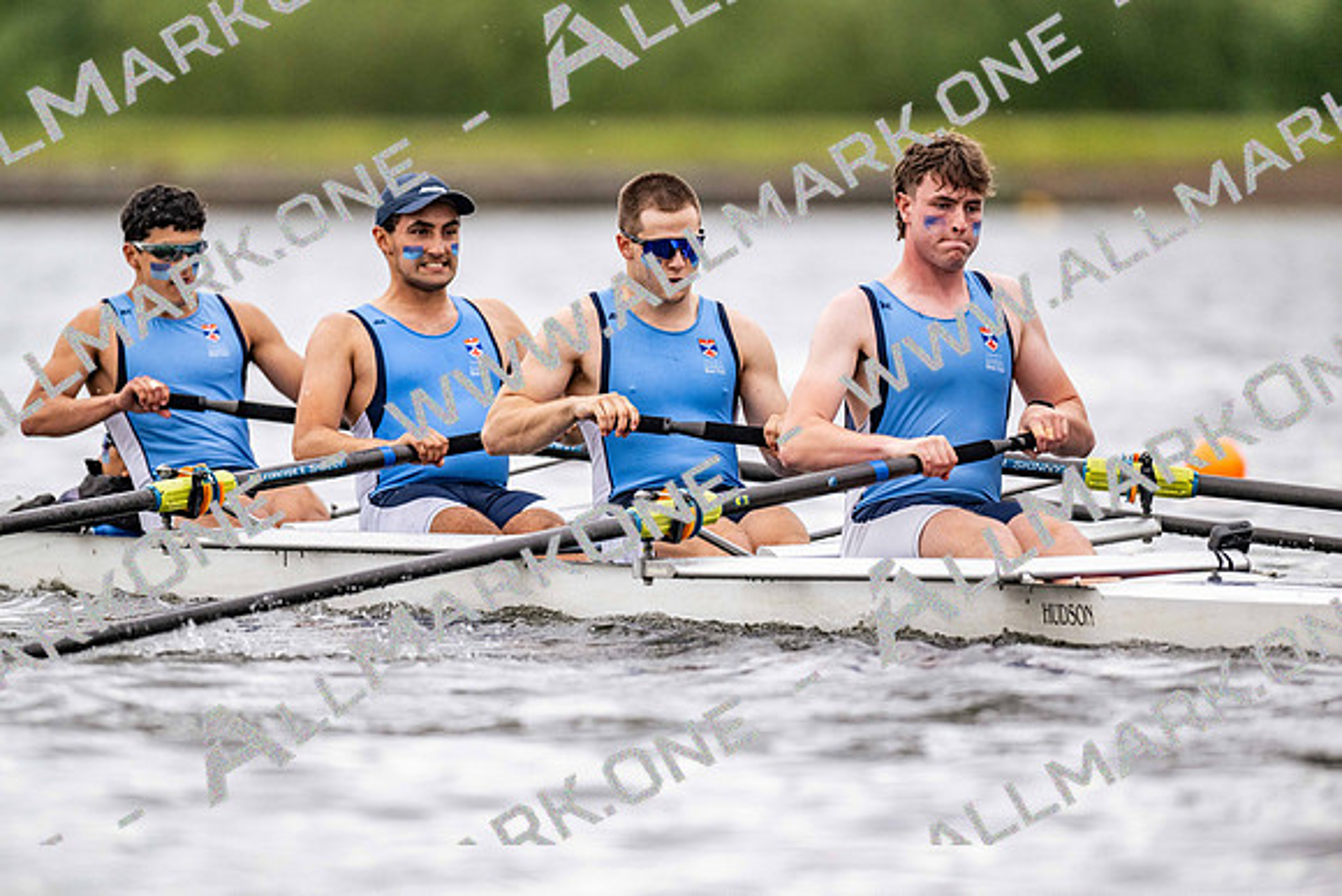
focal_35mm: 600
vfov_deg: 2.3
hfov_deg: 3.4
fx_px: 22371
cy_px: 448
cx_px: 671
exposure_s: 1/2500
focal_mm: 600
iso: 1000
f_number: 4
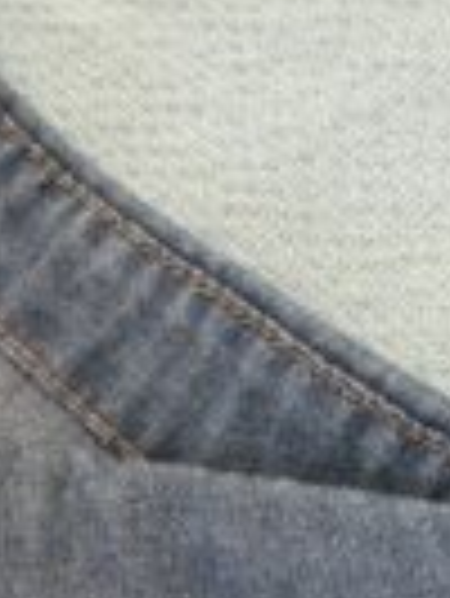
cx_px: -72
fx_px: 1350
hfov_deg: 18.1
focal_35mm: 78
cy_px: 378
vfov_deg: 24.9
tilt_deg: -70.4
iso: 250
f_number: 1.6
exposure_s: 1/60
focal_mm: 5.96
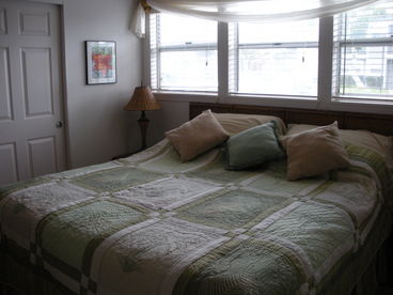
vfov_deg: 39.7
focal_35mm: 36
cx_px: 196
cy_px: 148
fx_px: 409
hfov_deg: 51.4
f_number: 3.5
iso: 202
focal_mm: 6.3
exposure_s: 1/60.5
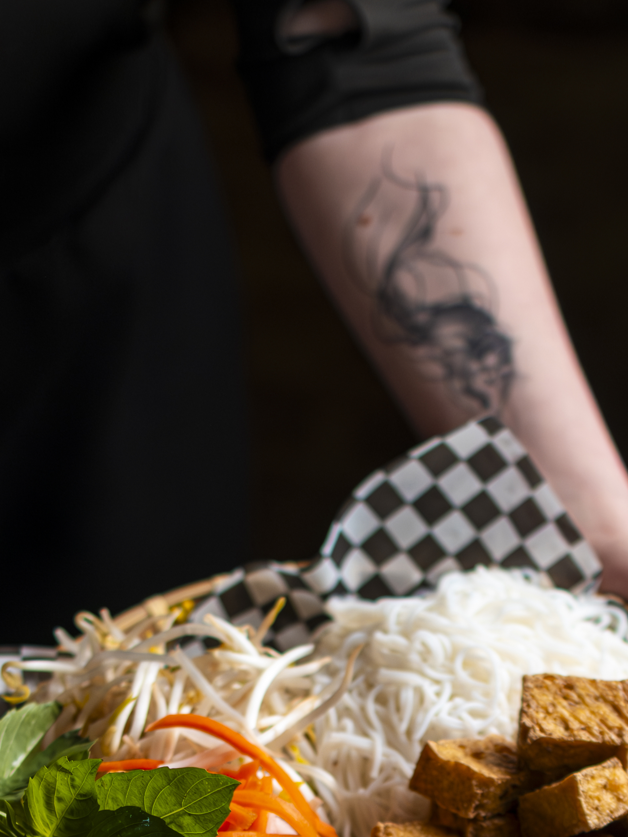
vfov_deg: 17.8
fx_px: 2564
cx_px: 349
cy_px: 947
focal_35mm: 106
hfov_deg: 14.0
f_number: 1.8
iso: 500
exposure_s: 1/1000
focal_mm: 30
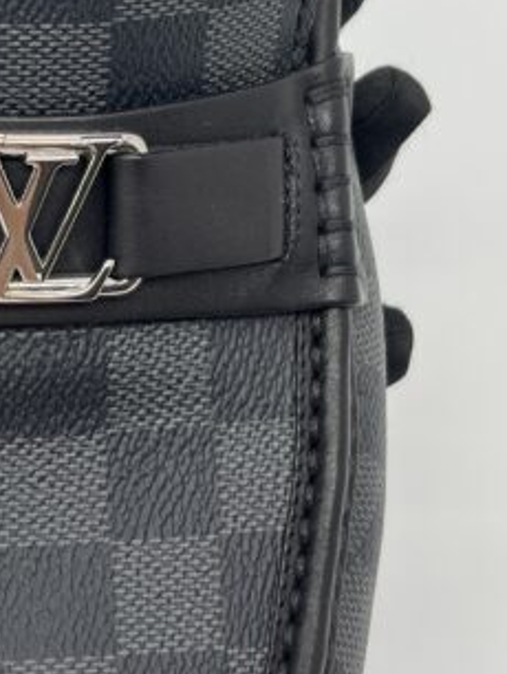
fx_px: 1697
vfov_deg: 22.3
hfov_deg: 16.8
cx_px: 71
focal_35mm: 87
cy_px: 187
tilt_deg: -48.2
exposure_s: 1/139
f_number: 1.5
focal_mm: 5.7
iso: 32
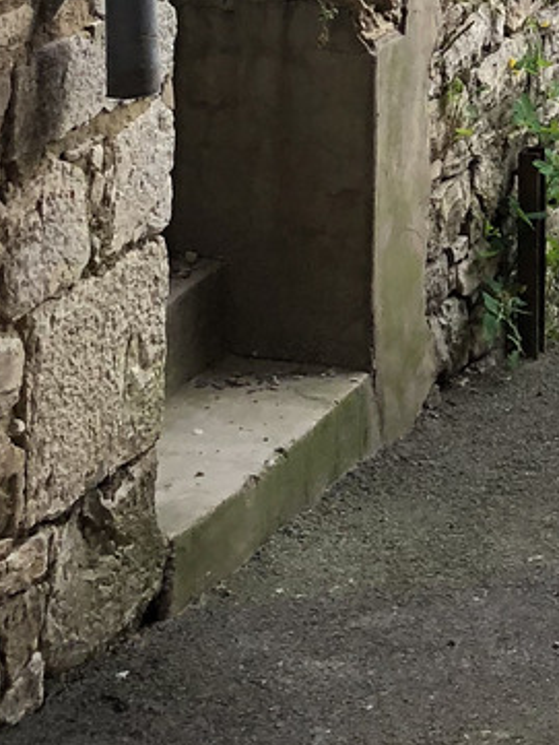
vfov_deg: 13.6
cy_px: -733
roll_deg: -0.4
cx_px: 1009
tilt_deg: +4.7
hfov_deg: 11.1
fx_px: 2668
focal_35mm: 124
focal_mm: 4
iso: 20
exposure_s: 1/250
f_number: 1.8
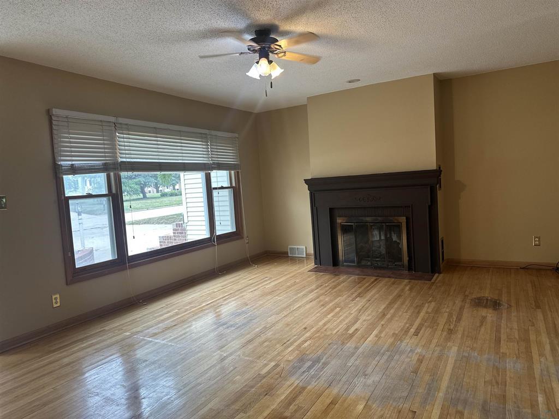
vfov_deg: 56.8
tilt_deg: -3.7
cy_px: 210
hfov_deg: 71.6
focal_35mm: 24
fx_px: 388
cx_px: 280
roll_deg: +3.4
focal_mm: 6.86
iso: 100
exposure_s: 1/120
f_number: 1.78
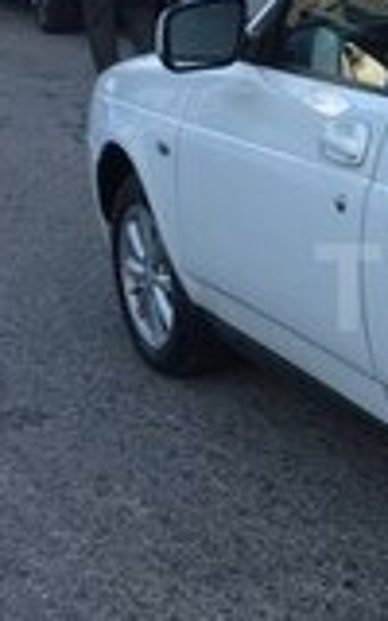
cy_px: 287
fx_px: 1607
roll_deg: +4.2
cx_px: 613
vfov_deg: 21.9
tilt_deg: -12.2
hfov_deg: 12.9
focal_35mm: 95
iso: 40
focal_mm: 4.15
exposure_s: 1/33
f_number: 2.2
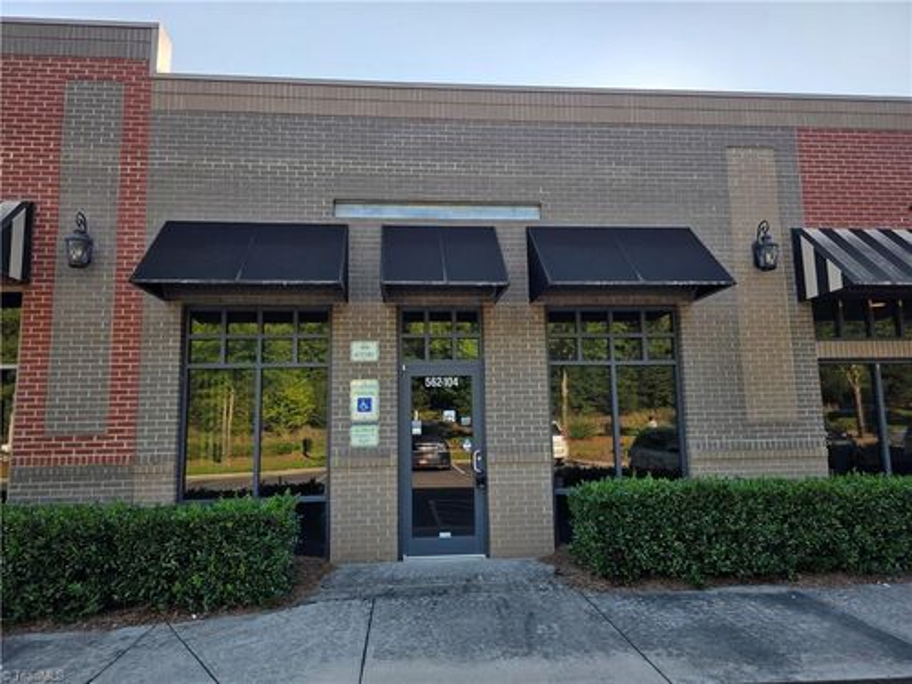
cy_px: 342
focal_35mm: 23
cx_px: 456
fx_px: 606
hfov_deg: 73.9
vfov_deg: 58.9
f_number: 1.7
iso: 80
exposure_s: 1/1718
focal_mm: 6.3
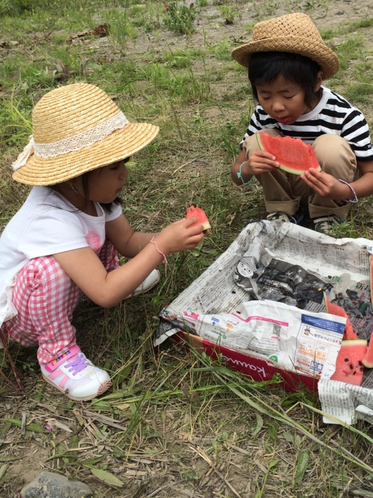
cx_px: 209
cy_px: 219
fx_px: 546
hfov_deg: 37.7
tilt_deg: -27.0
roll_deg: +9.1
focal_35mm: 38
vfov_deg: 48.9
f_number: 2.2
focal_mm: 4.15
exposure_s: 1/2283
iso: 32
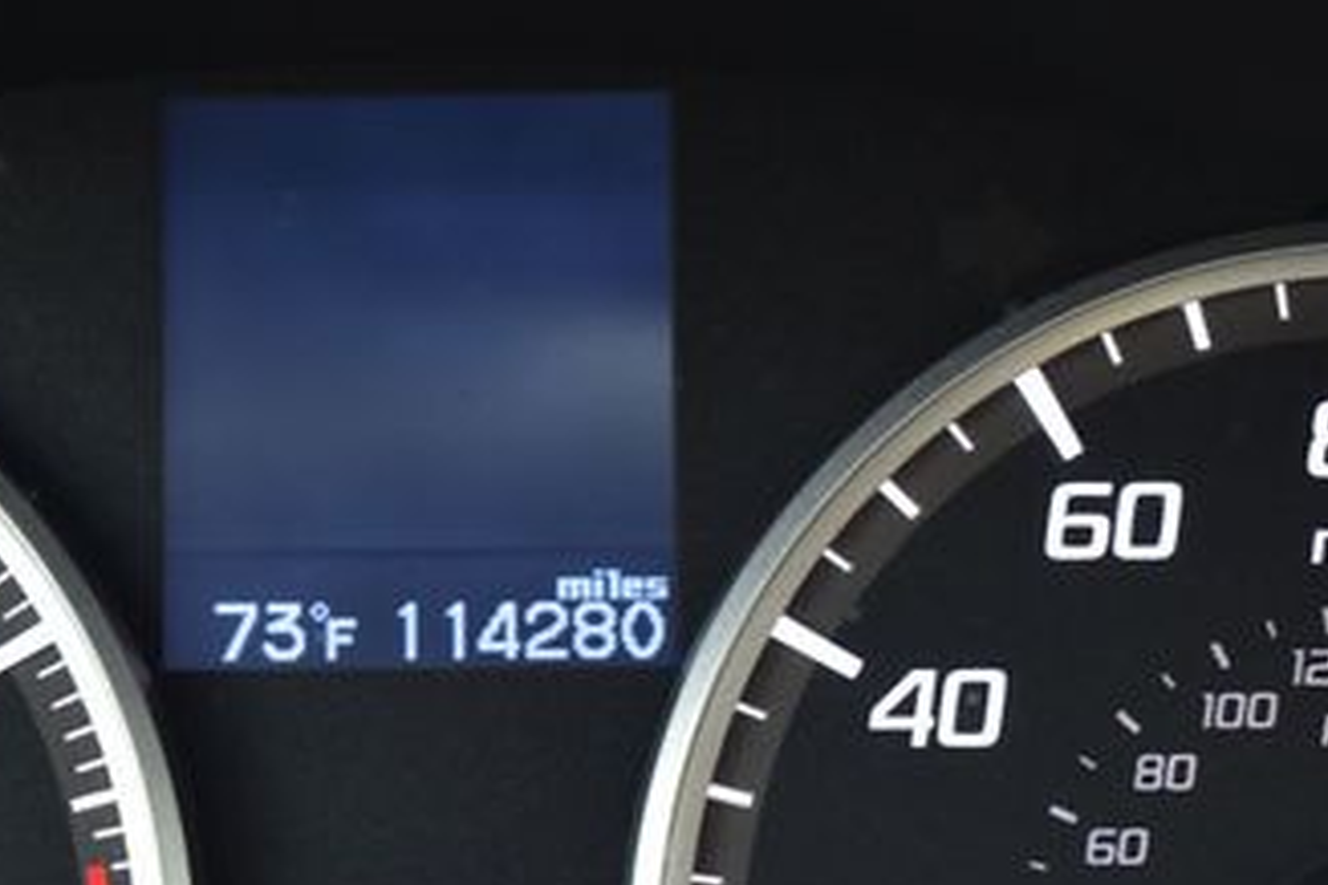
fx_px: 5201
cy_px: 605
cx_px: 329
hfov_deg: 14.5
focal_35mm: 141
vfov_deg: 9.7
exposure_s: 1/15
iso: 400
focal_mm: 48
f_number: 6.3
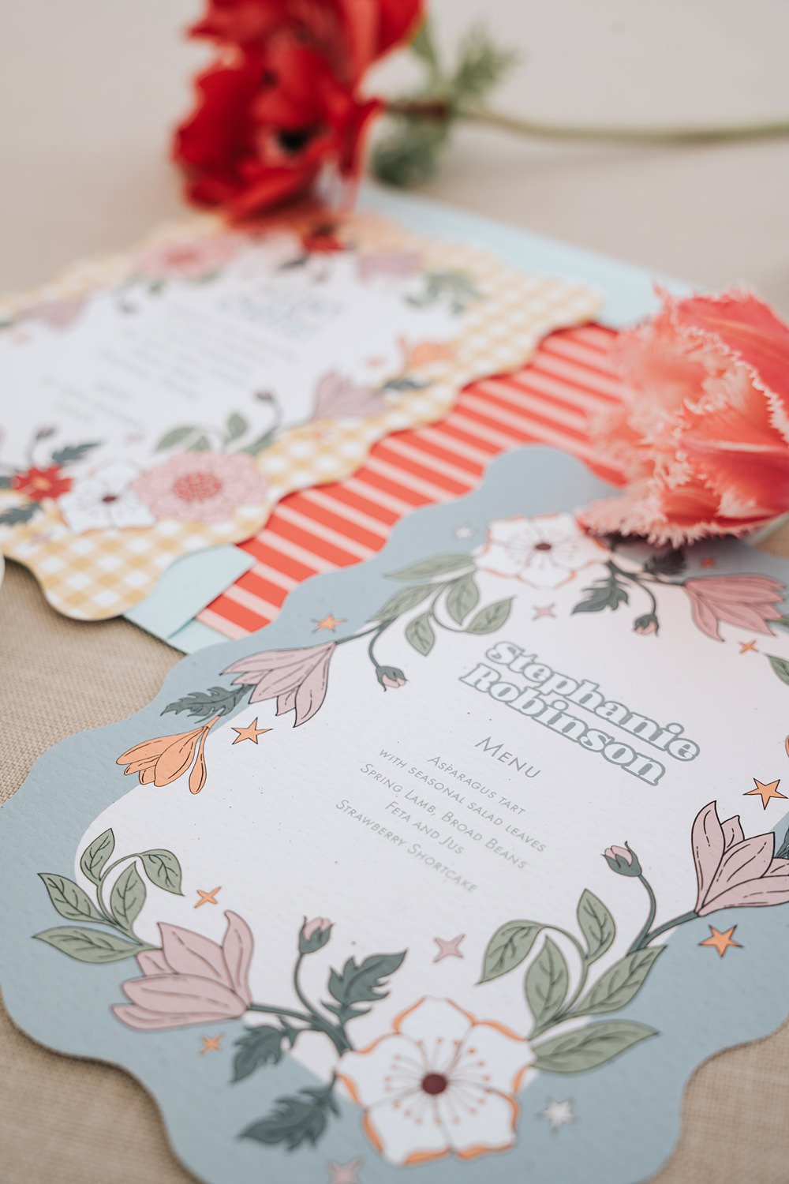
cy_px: 592
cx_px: 394
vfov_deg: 40.3
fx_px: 1614
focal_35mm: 49
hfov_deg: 27.5
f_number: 6.3
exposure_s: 1/250
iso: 250
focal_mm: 49.1
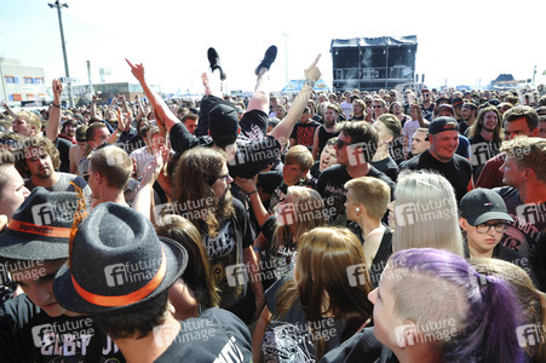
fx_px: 364
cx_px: 273
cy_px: 182
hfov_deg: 73.8
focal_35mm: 24
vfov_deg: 53.1
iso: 200
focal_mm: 24
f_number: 7.1
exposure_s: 1/200
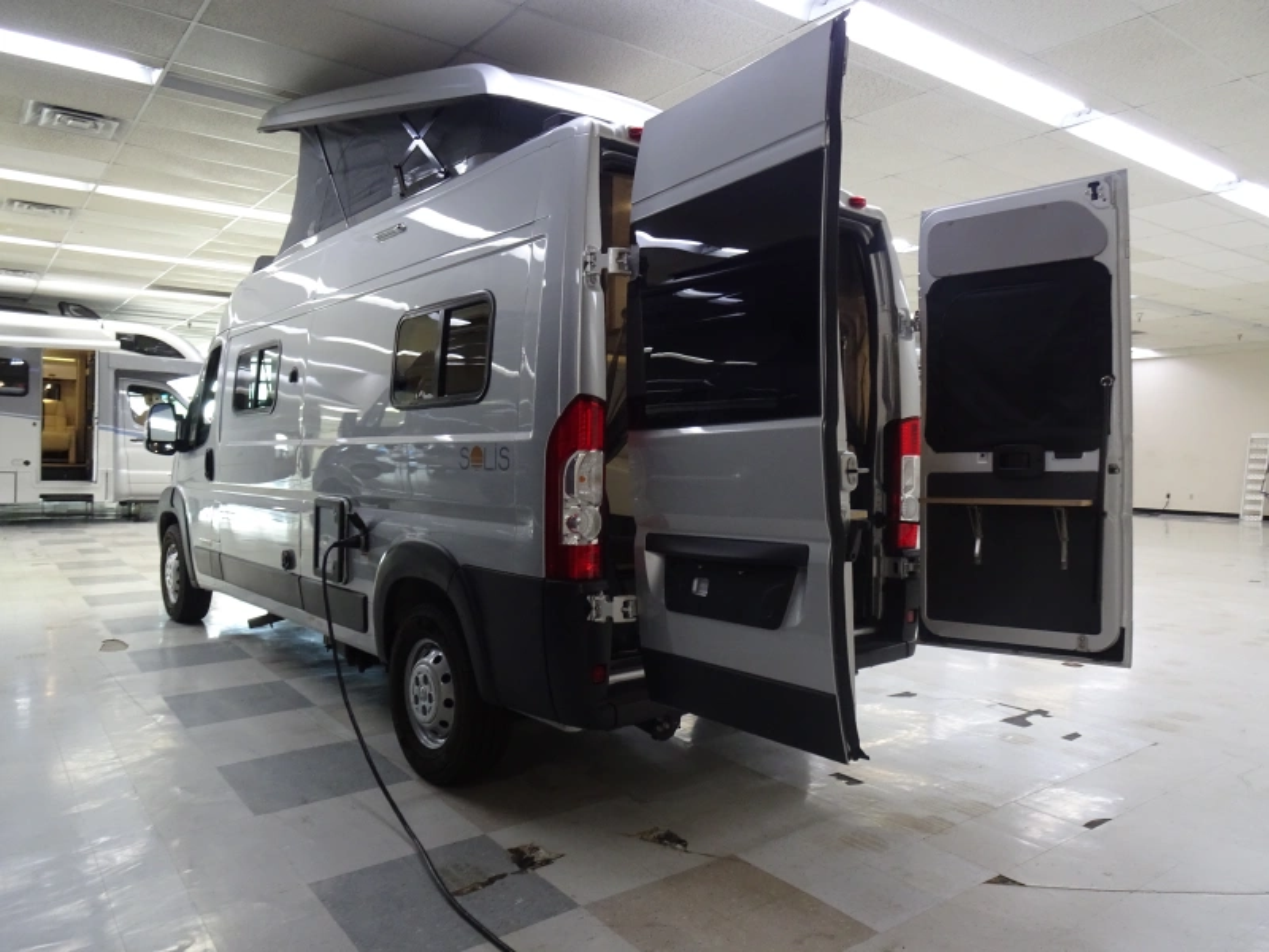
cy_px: 476
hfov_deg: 71.6
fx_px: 880
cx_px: 634
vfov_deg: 56.8
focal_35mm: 24
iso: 250
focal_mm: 4.1
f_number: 3.5
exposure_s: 1/30
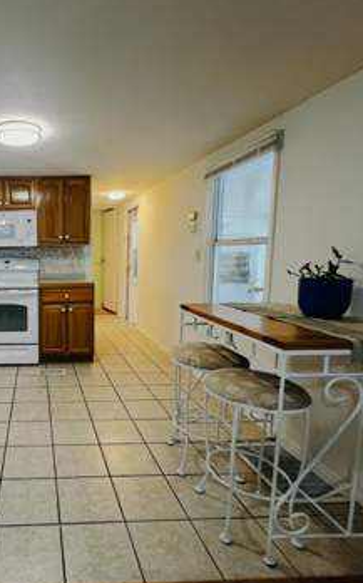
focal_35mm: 19
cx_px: 45
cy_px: 292
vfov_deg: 88.0
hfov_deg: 55.1
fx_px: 301
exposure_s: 1/120
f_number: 1.8
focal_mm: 1.57
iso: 250
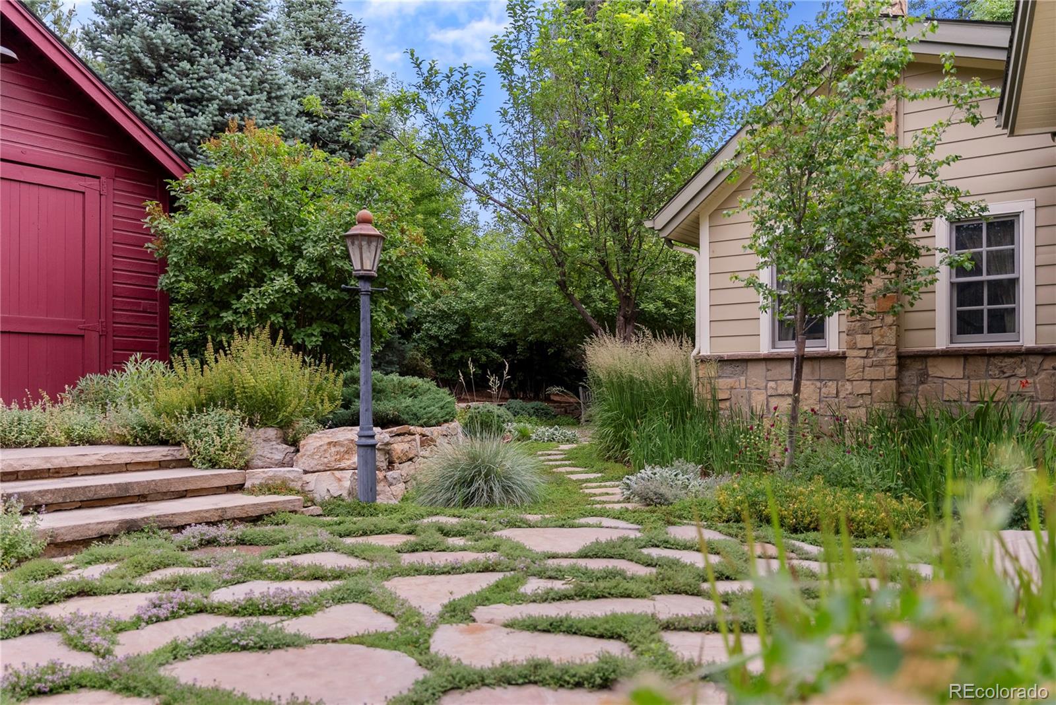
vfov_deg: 44.3
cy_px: 352
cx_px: 528
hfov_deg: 62.8
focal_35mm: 30
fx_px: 866
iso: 320
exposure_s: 1/200
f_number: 2.8
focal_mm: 29.5
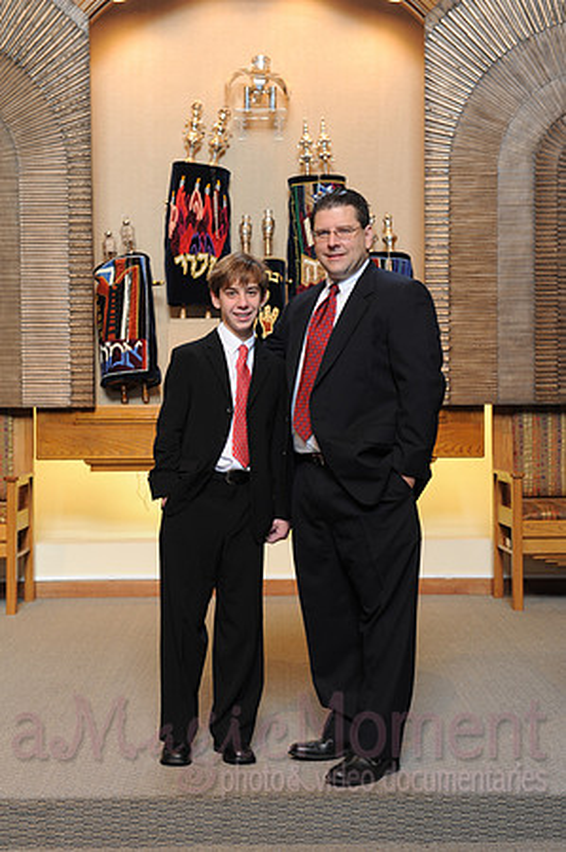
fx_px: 1560
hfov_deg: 20.6
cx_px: 283
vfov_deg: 30.5
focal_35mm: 66
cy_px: 426
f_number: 5
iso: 500
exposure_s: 1/50
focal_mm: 66
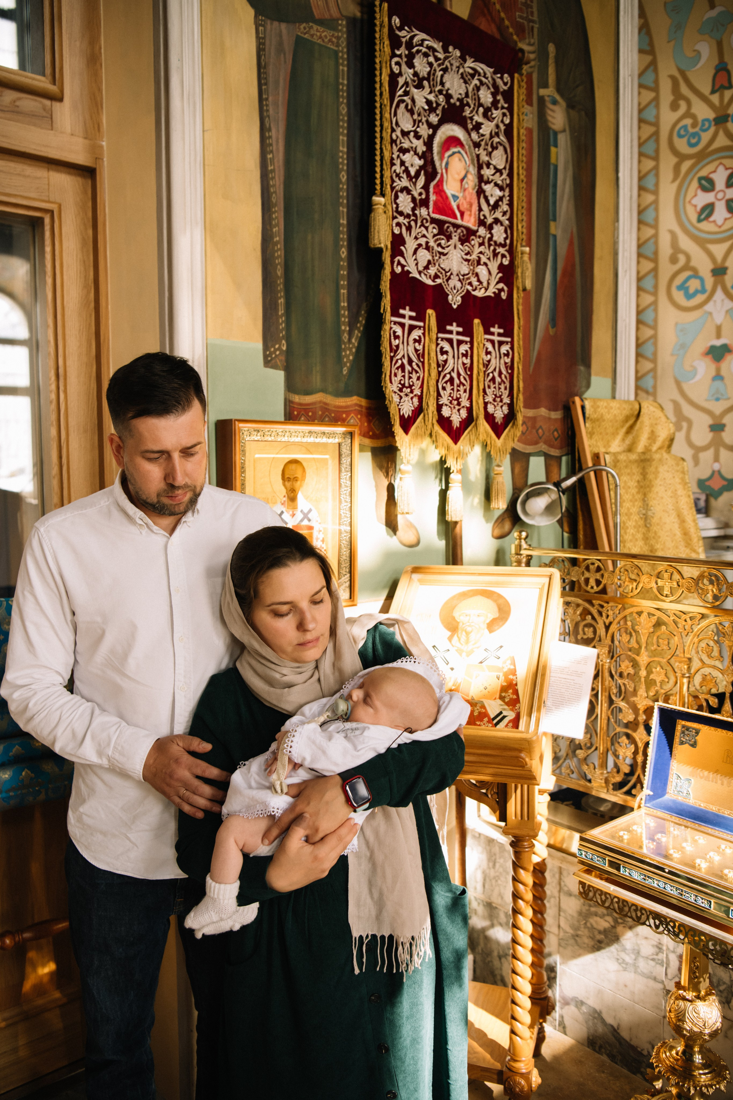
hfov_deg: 43.6
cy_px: 550
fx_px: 916
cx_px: 366
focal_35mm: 30
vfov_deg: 61.9
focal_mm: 30
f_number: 3.5
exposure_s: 1/320
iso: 800
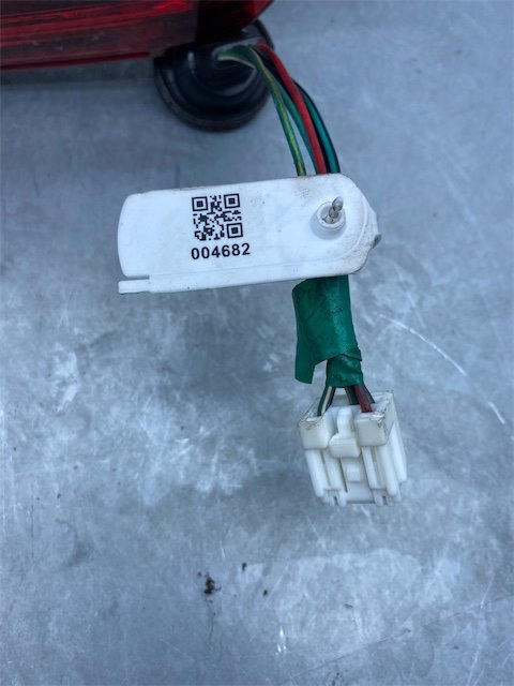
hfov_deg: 53.1
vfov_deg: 67.3
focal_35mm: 26
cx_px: 257
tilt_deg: -72.2
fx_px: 515
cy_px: 343
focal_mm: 4.25
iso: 32
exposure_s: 1/934
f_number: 1.8
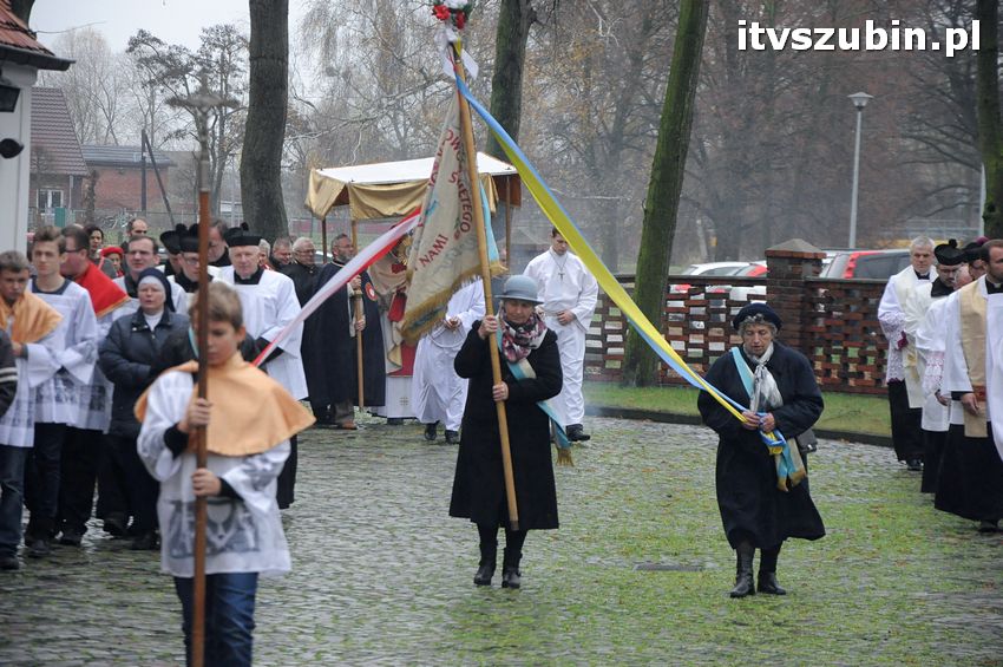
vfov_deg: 8.7
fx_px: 4384
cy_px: 334
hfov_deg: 13.1
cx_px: 502
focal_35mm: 158
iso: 1600
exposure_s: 1/400
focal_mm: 105
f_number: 5.6
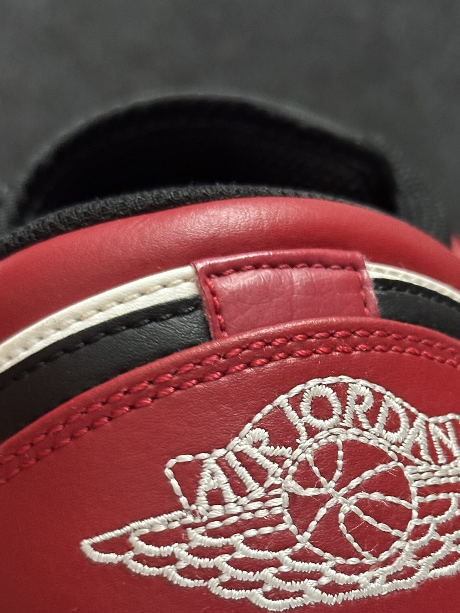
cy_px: 477
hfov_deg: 18.4
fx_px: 1417
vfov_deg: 24.1
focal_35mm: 80
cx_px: 308
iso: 200
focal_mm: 6.86
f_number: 1.78
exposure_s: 1/33
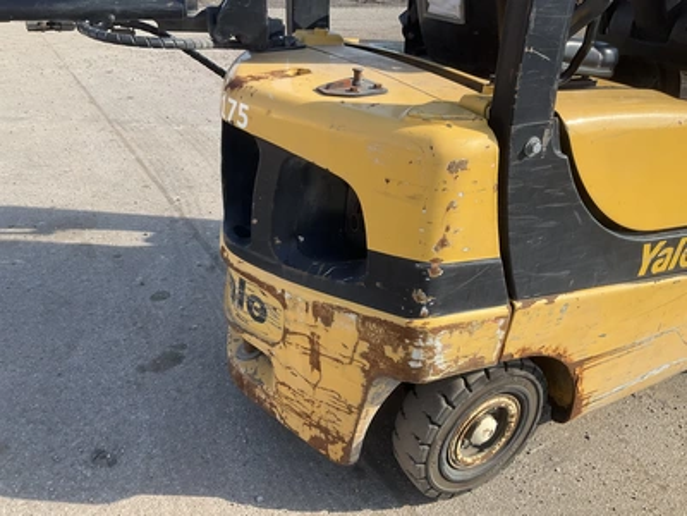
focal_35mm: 29
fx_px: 576
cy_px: 258
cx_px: 344
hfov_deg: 61.7
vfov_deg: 48.2
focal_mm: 3
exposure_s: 1/586
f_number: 1.8
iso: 25
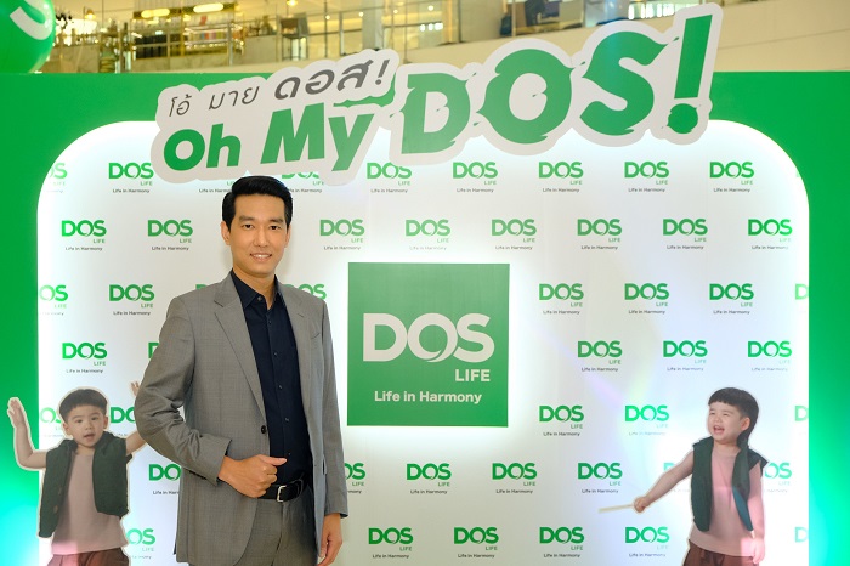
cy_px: 283
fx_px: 1156
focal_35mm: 49
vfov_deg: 27.5
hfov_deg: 40.4
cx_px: 425
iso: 2000
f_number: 4
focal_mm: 32.9
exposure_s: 1/160
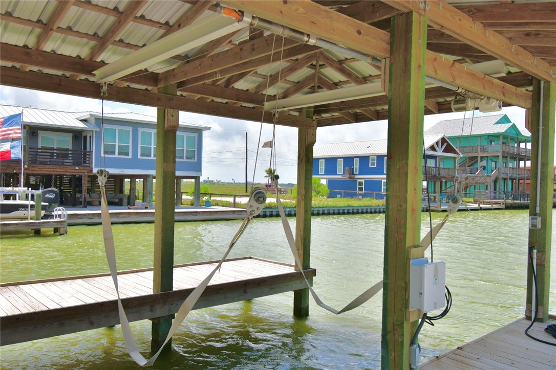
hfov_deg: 61.9
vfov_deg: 43.6
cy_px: 185
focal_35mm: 30
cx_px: 278
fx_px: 463
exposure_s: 1/800
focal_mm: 20
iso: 200
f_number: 8
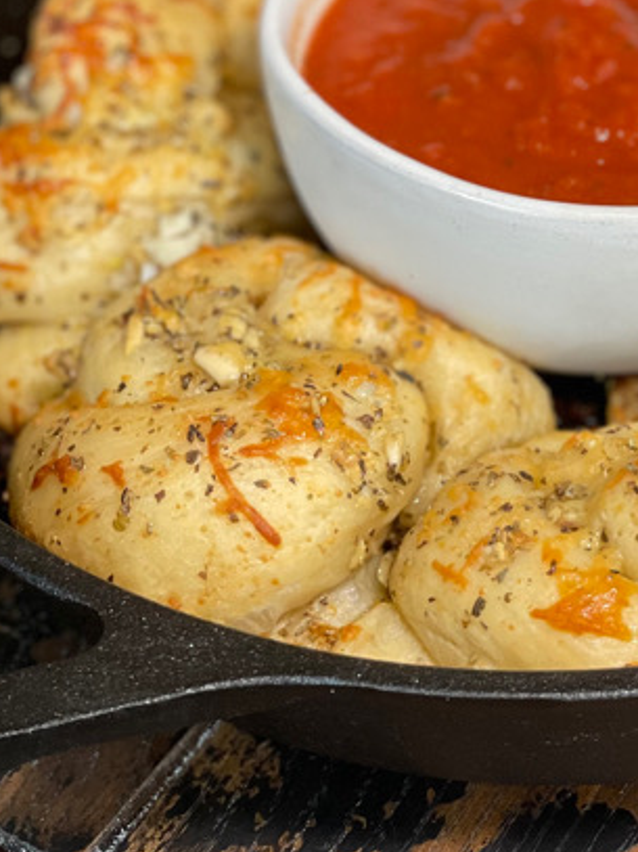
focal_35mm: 109
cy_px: 196
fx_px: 2680
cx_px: 571
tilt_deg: -40.8
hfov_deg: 13.5
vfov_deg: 17.9
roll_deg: +3.6
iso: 125
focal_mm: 6
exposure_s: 1/122
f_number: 2
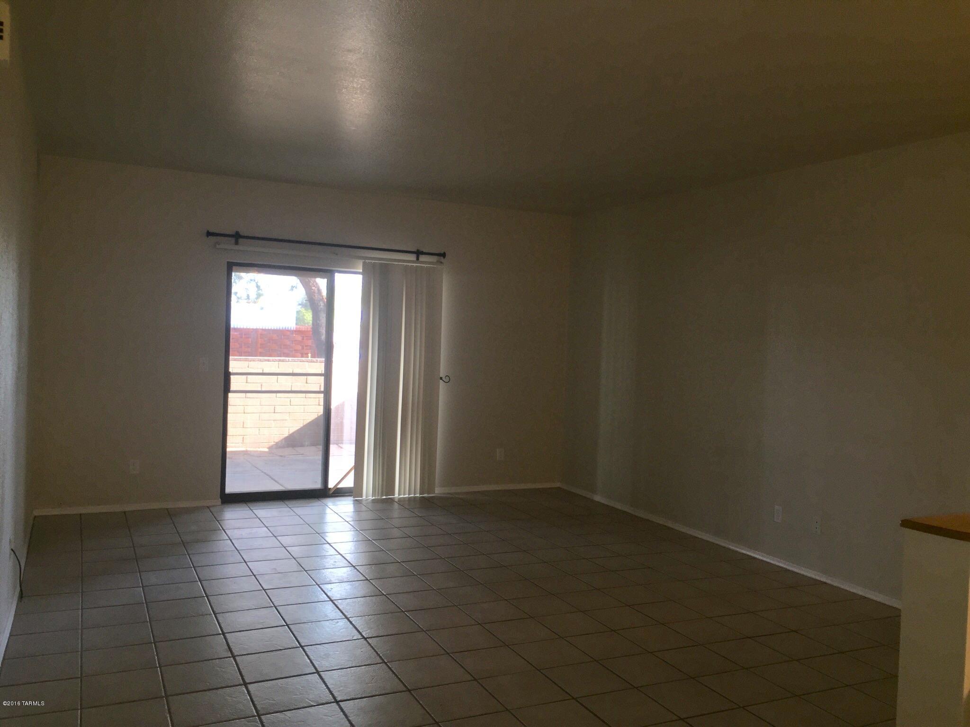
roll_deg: -2.3
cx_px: 485
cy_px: 364
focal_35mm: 29
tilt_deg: -0.1
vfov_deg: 48.2
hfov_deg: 61.7
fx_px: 813
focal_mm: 4.15
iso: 32
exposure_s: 1/32
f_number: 2.2
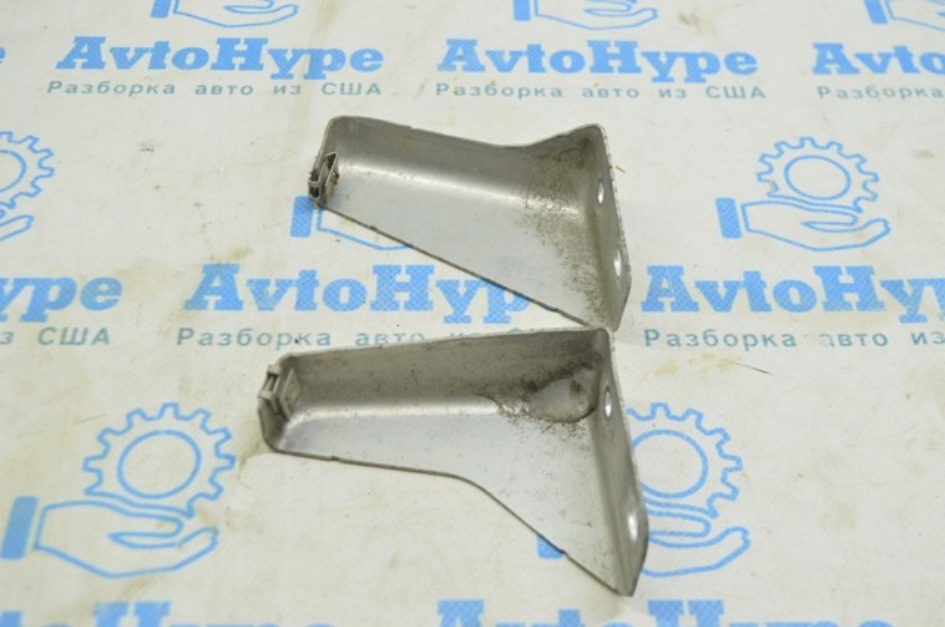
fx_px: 1219
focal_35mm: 46
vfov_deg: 28.9
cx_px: 472
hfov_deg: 42.4
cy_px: 314
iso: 400
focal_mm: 31
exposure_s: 1/20
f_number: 5.6
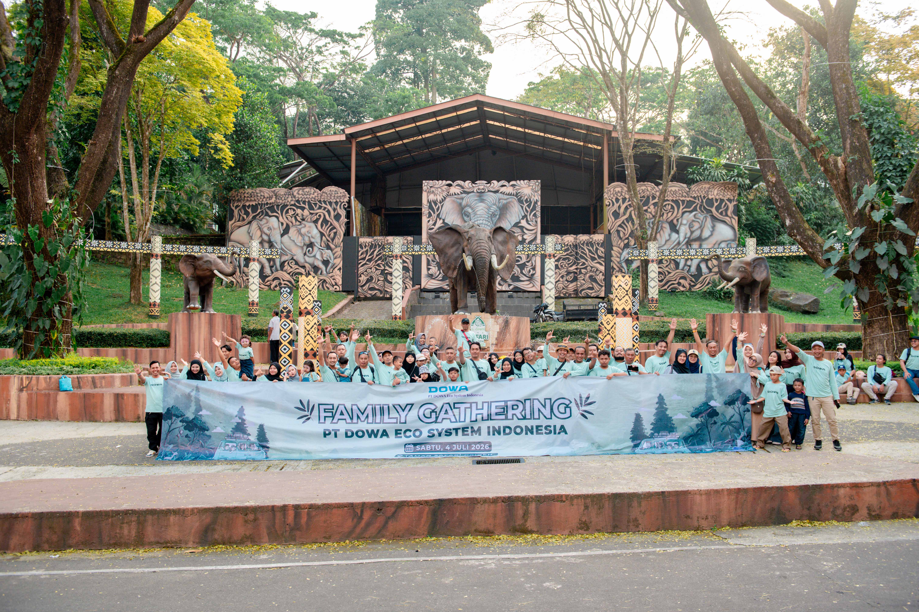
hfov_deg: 58.7
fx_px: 816
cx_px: 460
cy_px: 306
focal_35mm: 32
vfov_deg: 41.1
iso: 400
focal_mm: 32
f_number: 4
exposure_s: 1/160
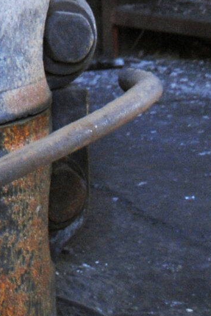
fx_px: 1754
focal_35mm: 200
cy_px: -297
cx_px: -189
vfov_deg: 9.6
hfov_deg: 6.7
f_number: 4.5
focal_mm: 28
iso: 400
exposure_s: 1/13
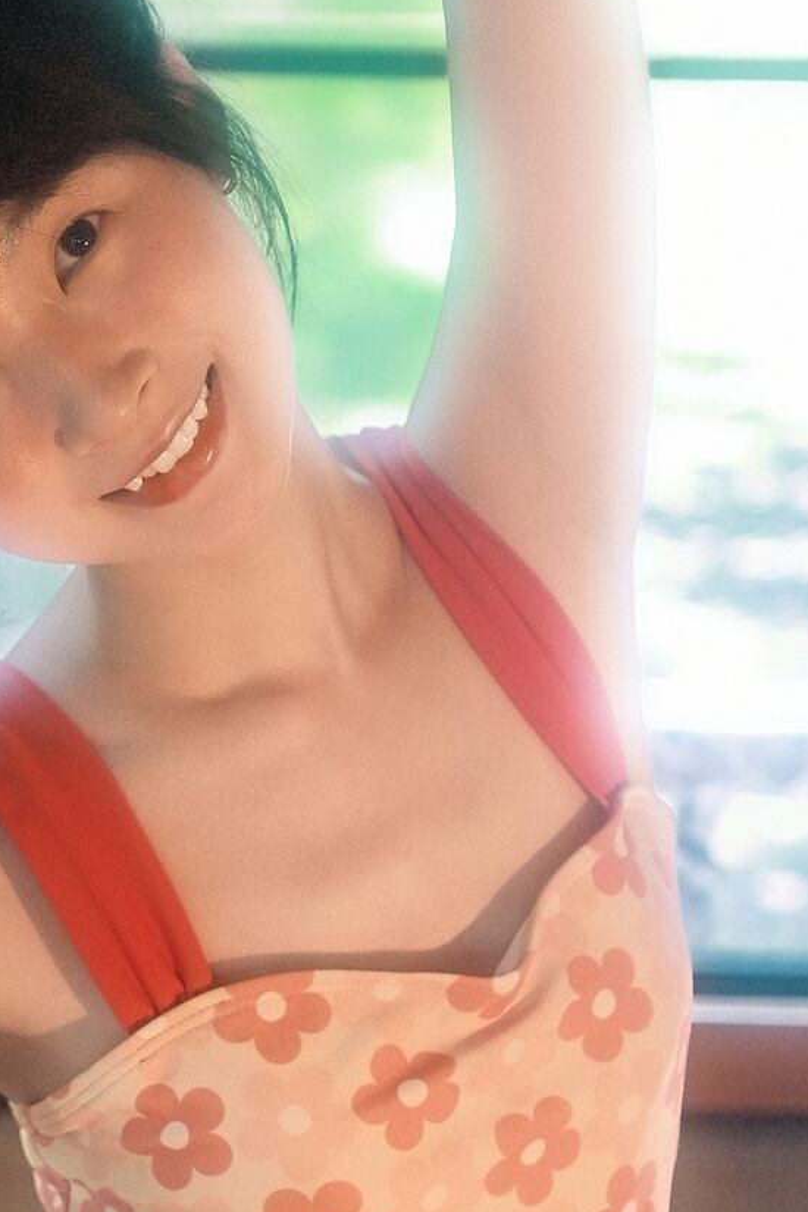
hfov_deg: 8.8
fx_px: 5218
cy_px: 903
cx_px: 7
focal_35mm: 155
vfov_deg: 13.2
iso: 500
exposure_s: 1/60
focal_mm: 47
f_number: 2.8
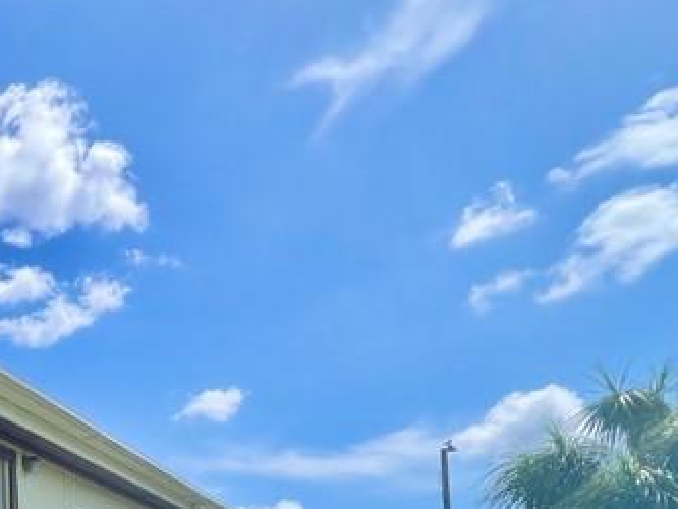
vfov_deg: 30.4
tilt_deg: +4.9
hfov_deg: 31.0
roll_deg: -0.7
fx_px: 784
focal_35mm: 40
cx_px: -281
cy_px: 617
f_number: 1.8
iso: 32
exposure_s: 1/1698
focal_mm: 1.57
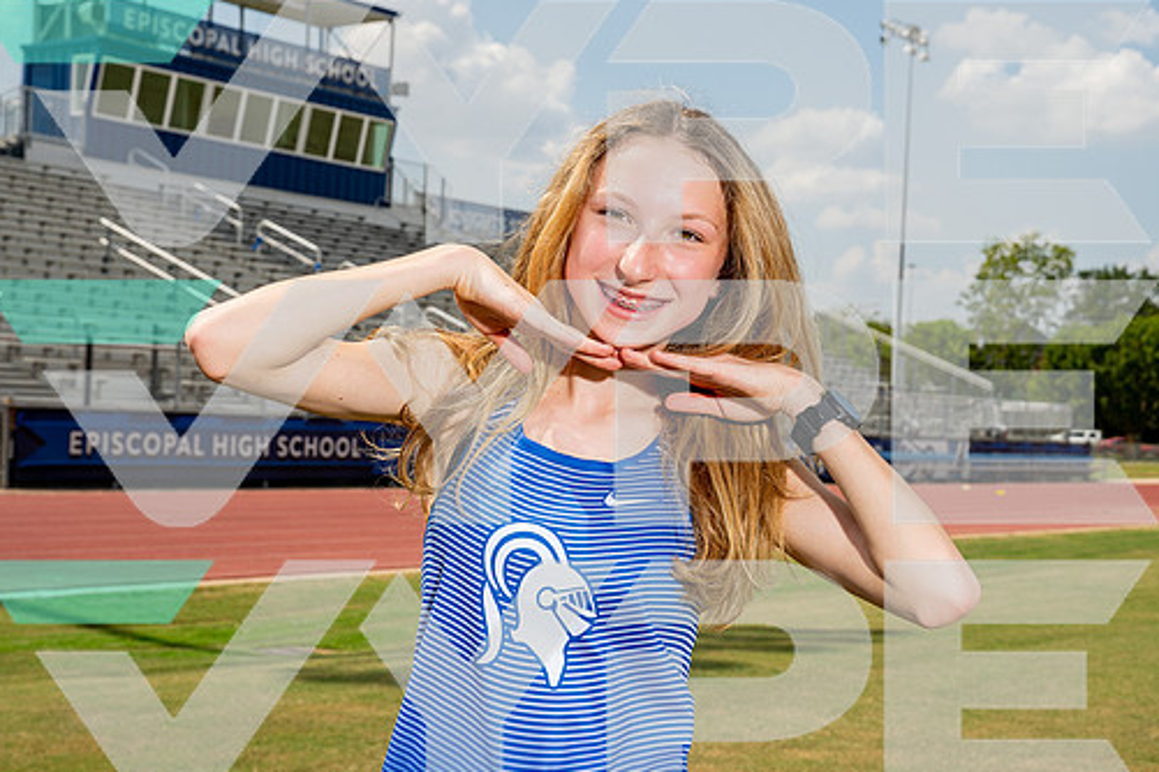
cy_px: 388
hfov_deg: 33.4
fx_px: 1932
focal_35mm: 60
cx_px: 568
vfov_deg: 22.6
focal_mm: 44
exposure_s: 1/250
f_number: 8
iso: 100
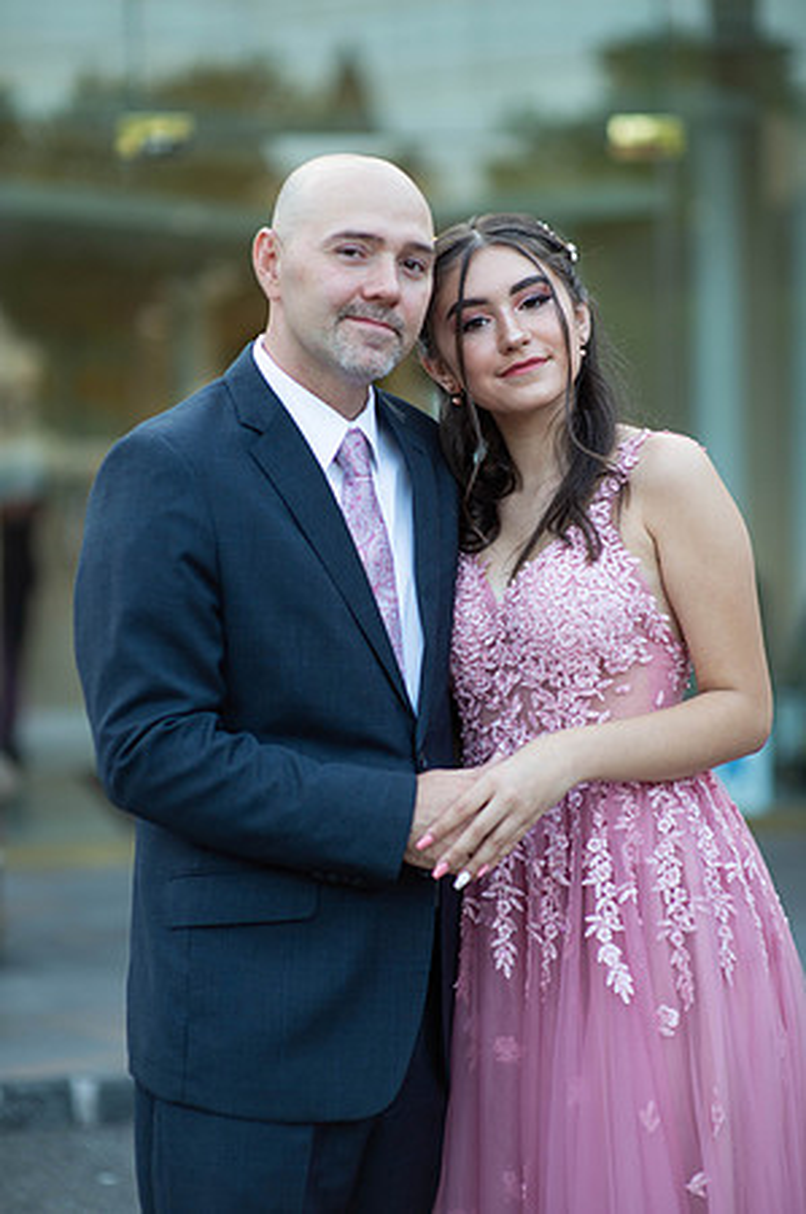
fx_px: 2861
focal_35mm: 85
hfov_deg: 16.0
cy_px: 607
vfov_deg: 23.9
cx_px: 403
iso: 250
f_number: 2
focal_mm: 85
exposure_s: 1/500
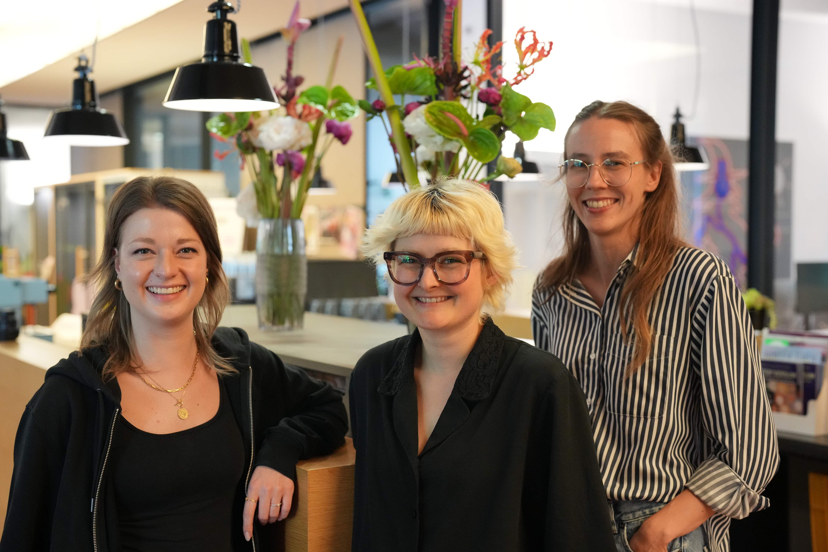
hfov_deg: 39.6
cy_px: 276
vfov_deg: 27.0
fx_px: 1150
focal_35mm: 50
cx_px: 414
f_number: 3.2
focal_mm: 50
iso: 4000
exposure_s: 1/250
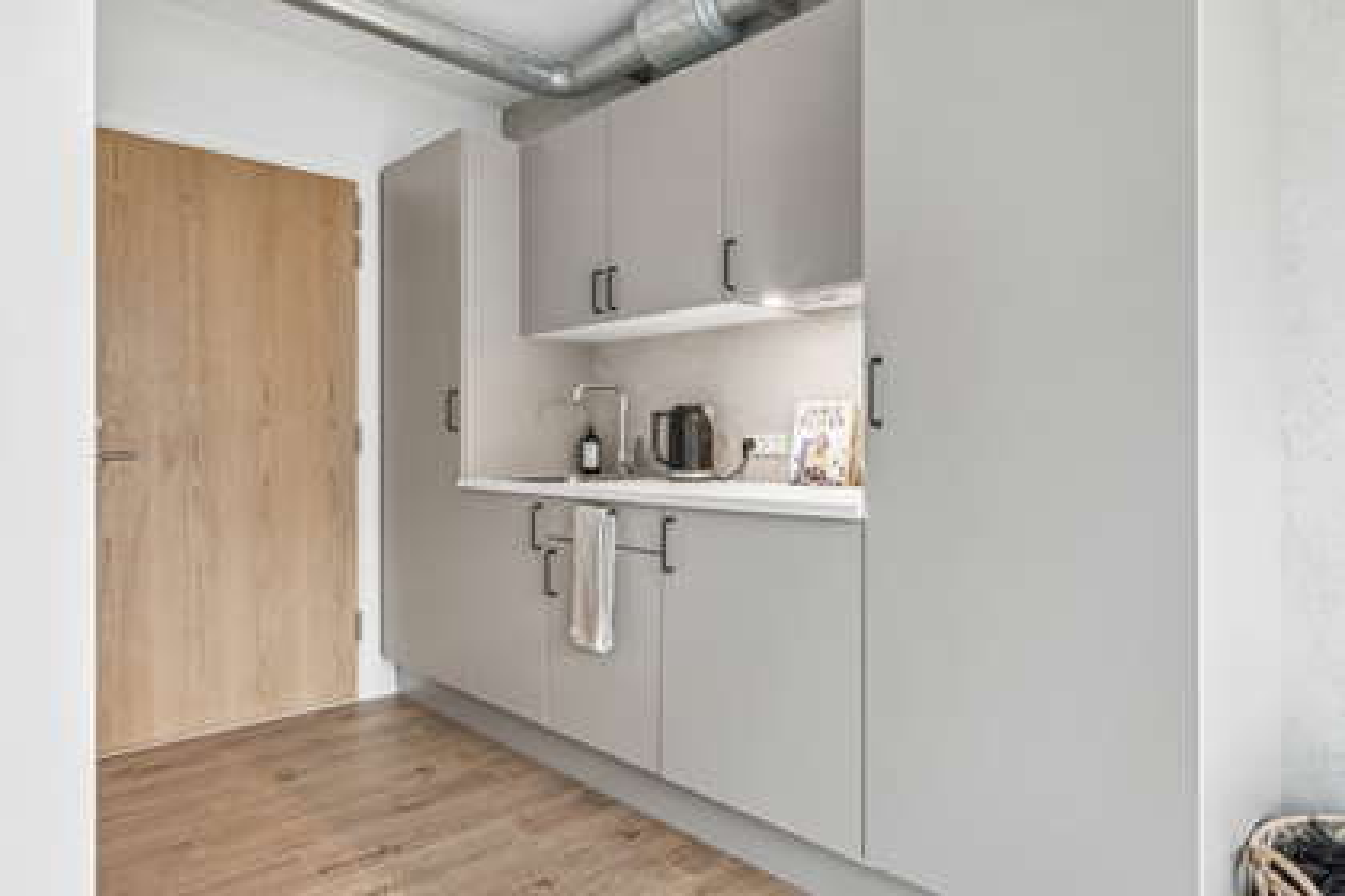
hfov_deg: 78.6
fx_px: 822
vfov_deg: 57.2
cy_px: 448
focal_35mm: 22
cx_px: 672
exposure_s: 1/4
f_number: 8
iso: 200
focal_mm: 22
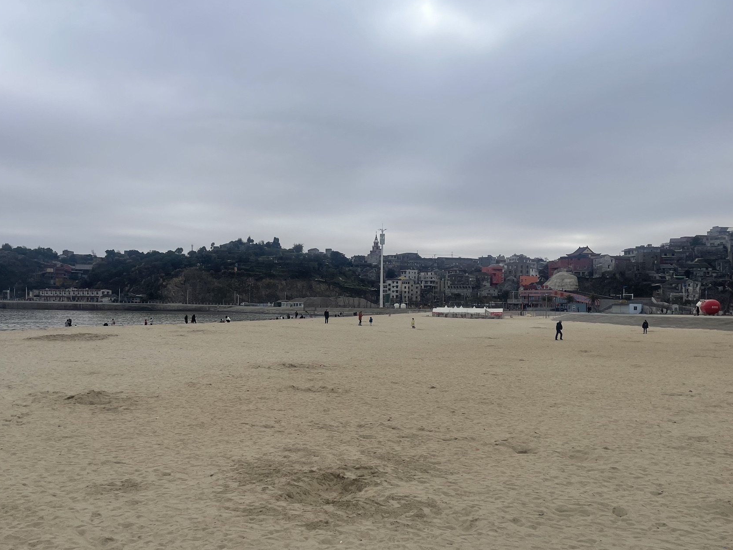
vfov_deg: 45.4
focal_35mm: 31
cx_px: 306
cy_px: 308
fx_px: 656
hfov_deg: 58.0
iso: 32
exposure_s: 1/4202
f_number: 1.6
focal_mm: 5.1
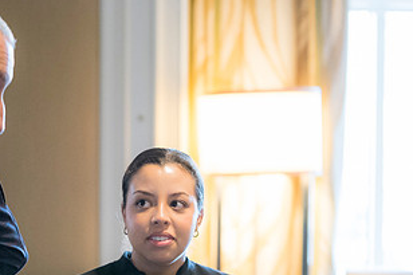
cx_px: 161
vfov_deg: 10.3
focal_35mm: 132
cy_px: 225
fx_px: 1513
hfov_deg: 15.5
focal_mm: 70
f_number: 2.8
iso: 3200
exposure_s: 1/125
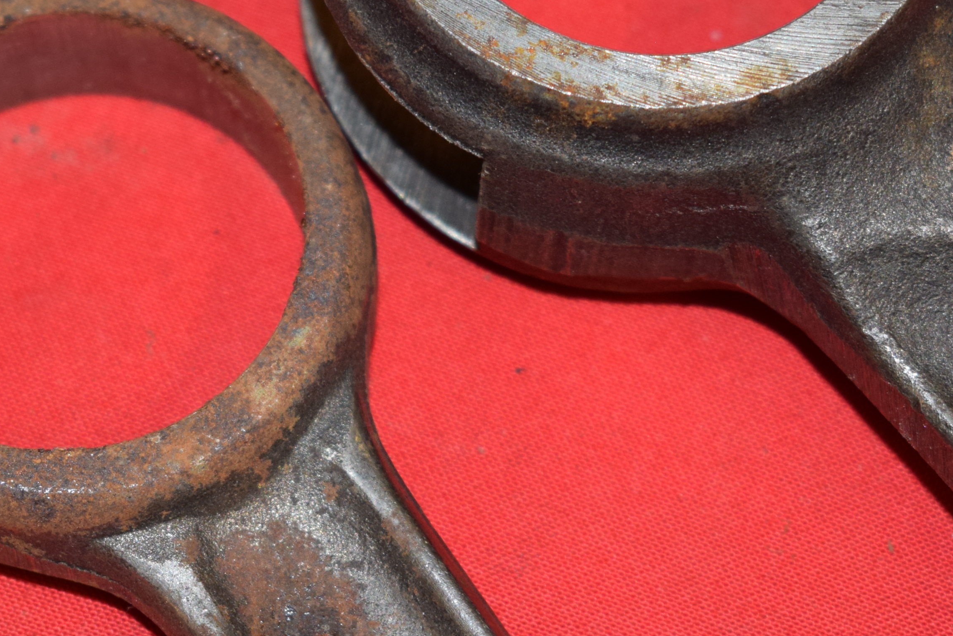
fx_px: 3760
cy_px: 76
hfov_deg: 14.4
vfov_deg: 9.6
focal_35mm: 142
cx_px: 421
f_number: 5.3
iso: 640
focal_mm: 48
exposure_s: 1/100
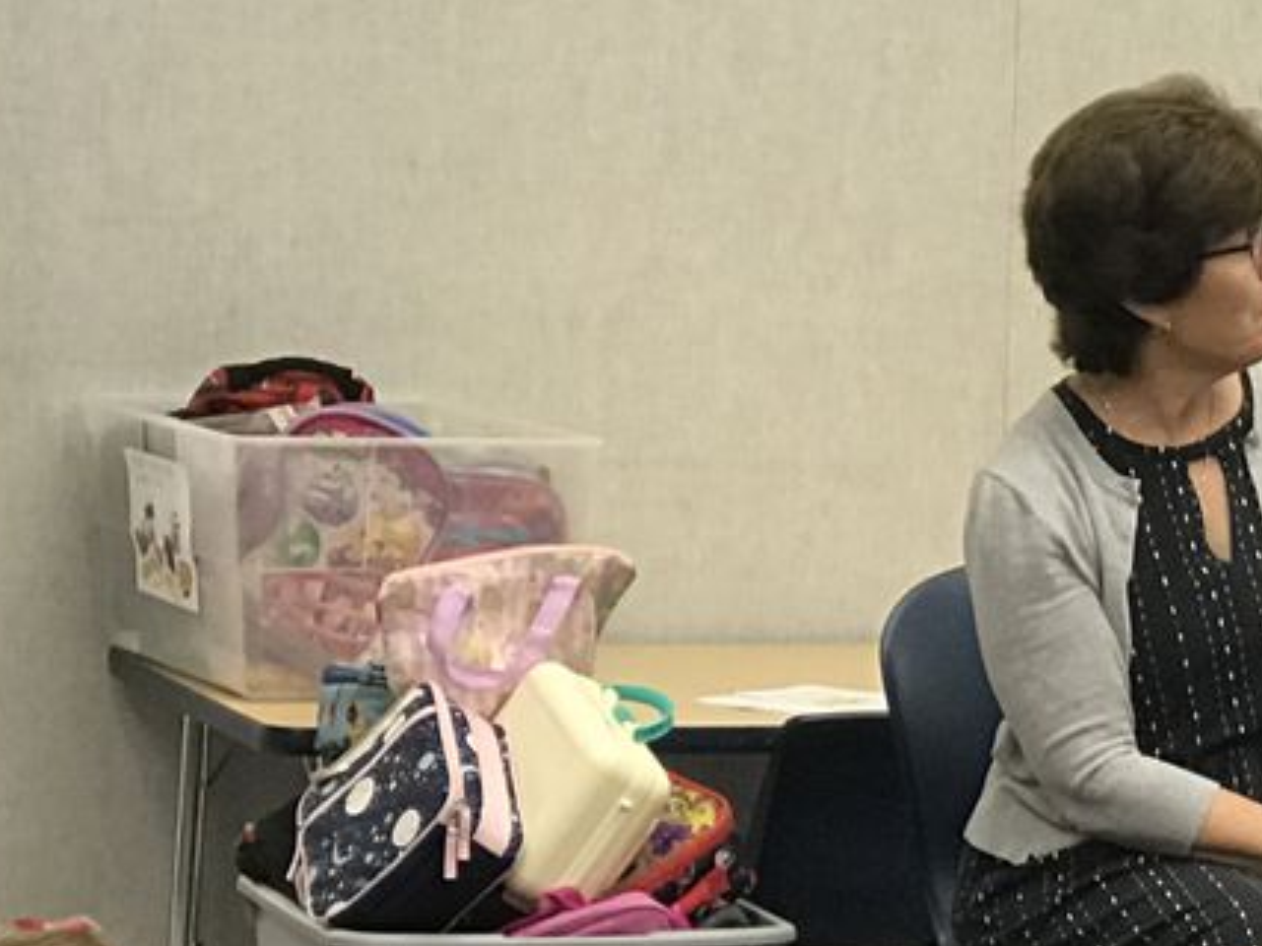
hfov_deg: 9.6
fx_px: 7399
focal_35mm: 203
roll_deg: -2.5
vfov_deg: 7.3
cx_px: 1495
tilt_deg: -8.6
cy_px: 1061
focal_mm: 6.6
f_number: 2.8
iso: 200
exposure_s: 1/60
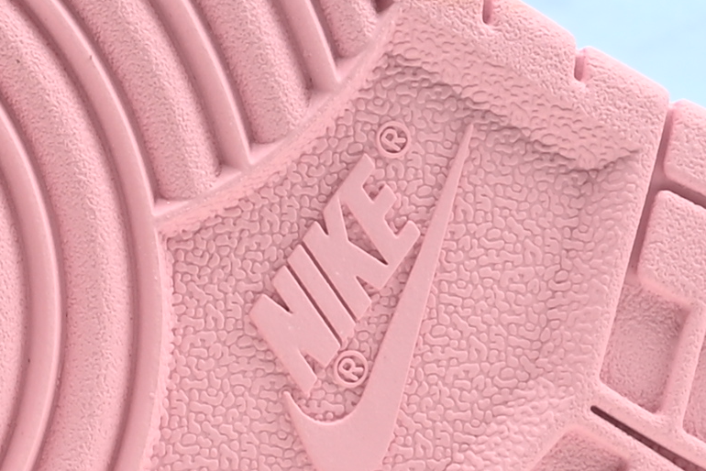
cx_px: -18
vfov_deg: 4.1
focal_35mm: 328
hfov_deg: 6.3
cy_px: -569
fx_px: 6435
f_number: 16
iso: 100
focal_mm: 42
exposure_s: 1/2
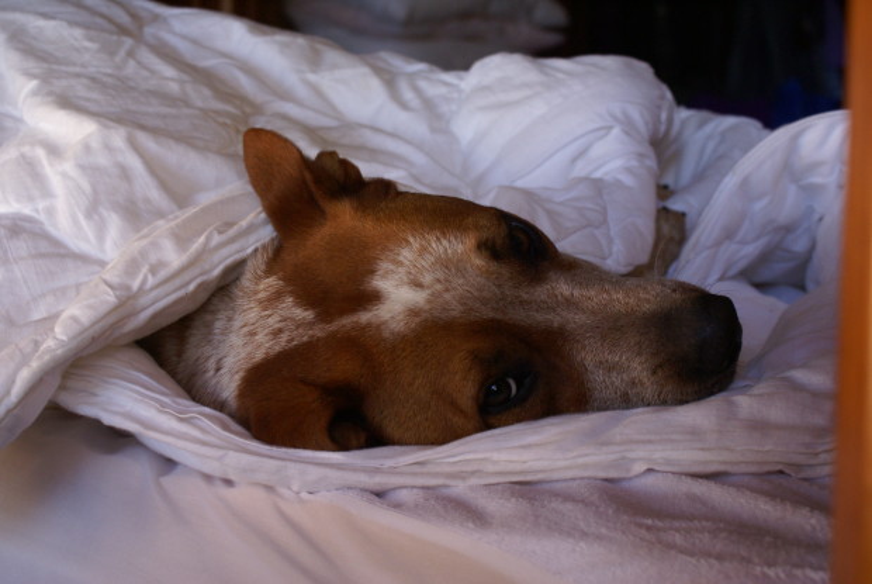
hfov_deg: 37.8
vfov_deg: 25.8
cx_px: 436
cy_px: 292
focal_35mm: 52
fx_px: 1273
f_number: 5.6
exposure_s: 1/20
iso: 400
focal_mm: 35
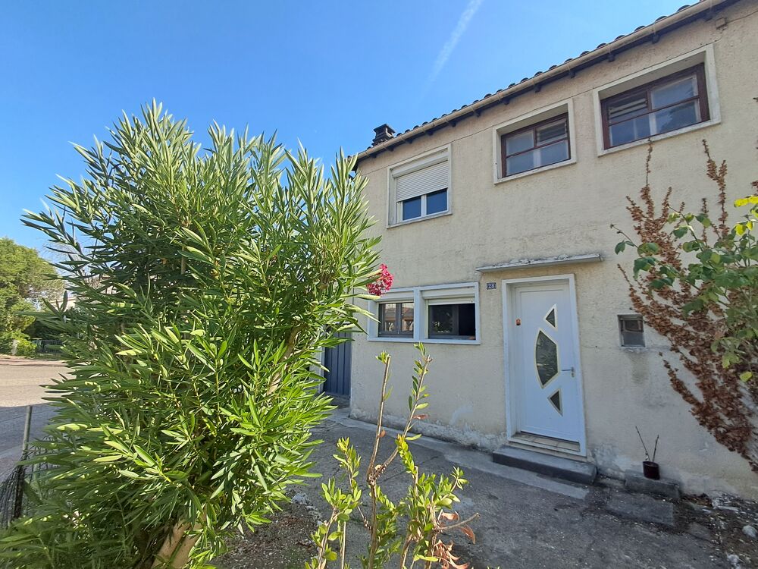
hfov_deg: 94.5
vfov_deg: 78.1
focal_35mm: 16
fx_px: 350
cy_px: 284
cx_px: 379
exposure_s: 1/878
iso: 40
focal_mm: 1.64
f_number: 2.2
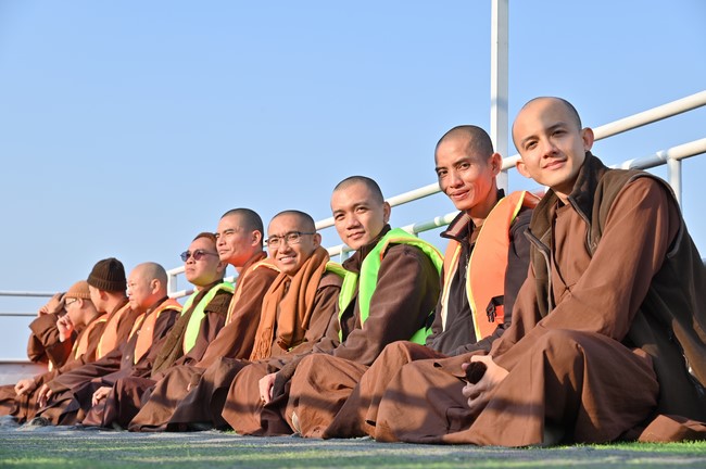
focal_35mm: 70
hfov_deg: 28.9
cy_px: 234
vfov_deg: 19.4
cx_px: 353
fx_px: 1371
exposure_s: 1/250
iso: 160
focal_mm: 70
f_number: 8
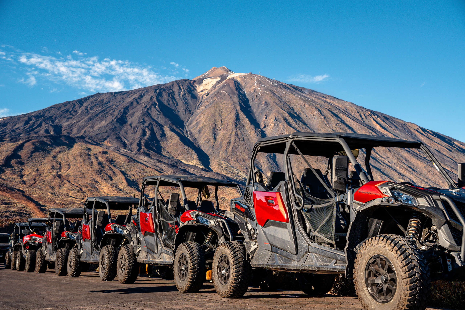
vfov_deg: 28.4
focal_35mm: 47
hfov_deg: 41.6
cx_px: 232
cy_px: 155
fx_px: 612
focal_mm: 31.6
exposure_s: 1/400
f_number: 6.3
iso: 200
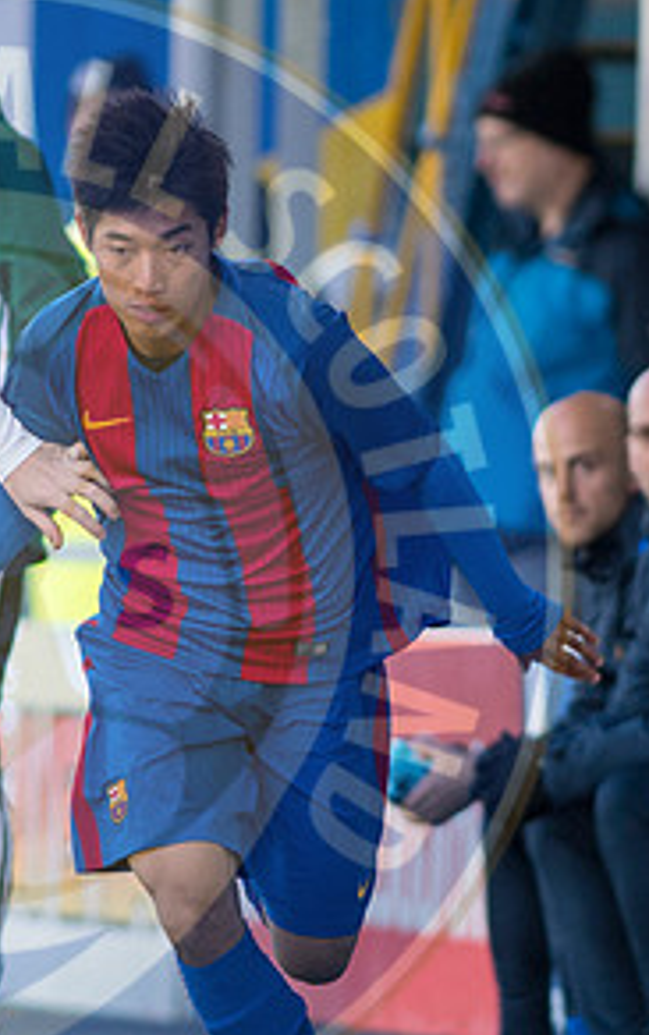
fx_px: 25702
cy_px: 562
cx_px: -35
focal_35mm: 910
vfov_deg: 2.3
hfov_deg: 1.4
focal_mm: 300
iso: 800
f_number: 3.5
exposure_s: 1/1000
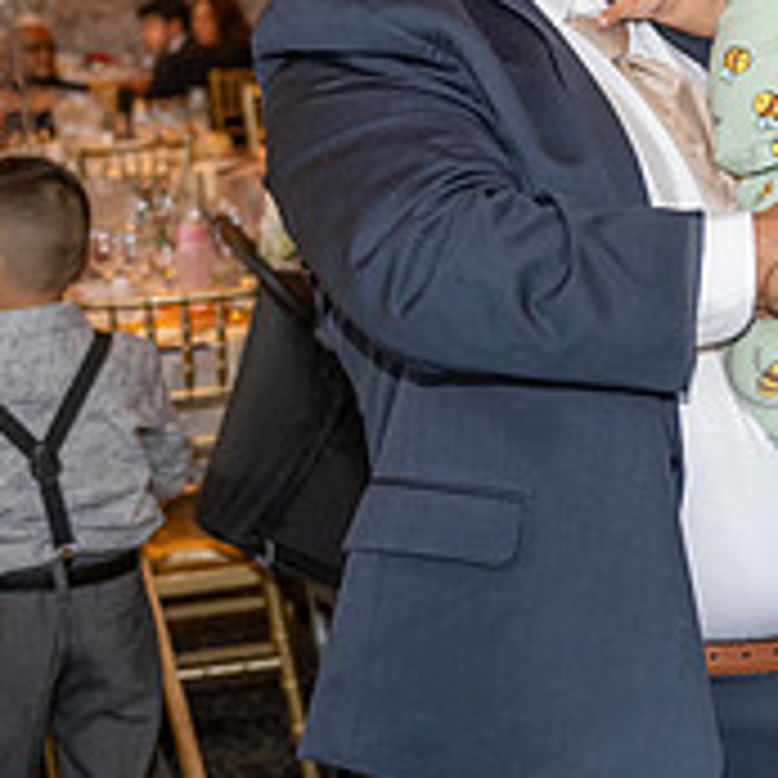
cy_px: 326
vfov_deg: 19.1
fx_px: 2314
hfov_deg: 17.6
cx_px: 1079
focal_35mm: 91
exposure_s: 1/200
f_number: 2.8
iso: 1000
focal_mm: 32
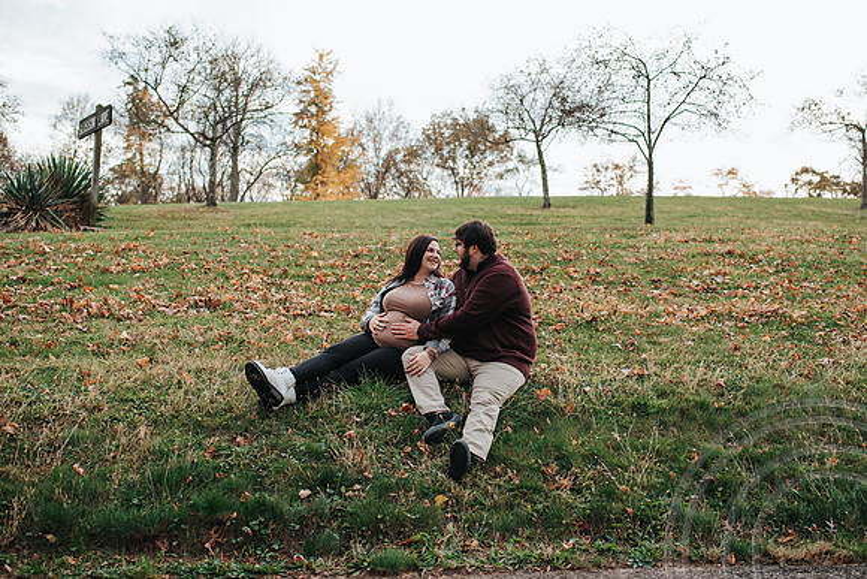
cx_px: 457
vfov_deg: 35.0
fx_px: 918
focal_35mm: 38
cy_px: 290
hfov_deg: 50.5
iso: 100
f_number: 2.8
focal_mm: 35
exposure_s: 1/320
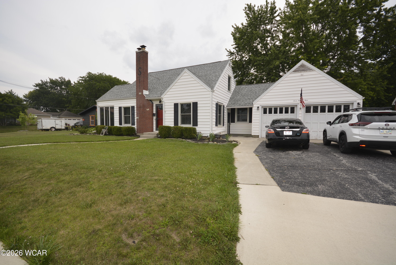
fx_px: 165
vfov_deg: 77.4
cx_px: 198
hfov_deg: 100.3
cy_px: 132
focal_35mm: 15
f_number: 7.1
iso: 100
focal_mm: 10
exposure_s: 1/200
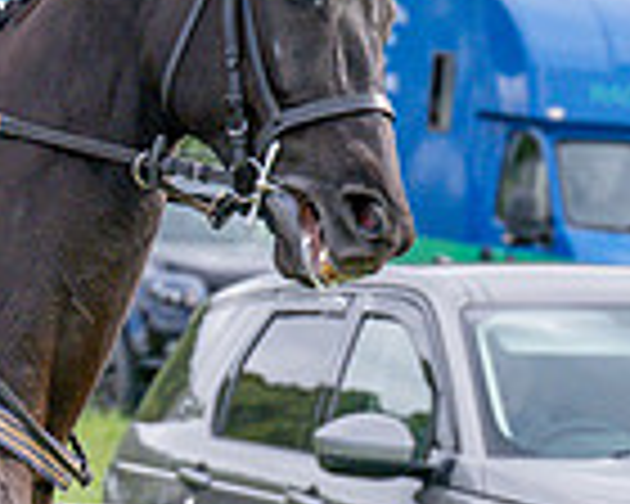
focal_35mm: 625
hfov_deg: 3.1
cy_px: 319
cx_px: -381
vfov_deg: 2.5
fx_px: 11653
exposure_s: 1/1250
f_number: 4.5
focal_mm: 82
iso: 400
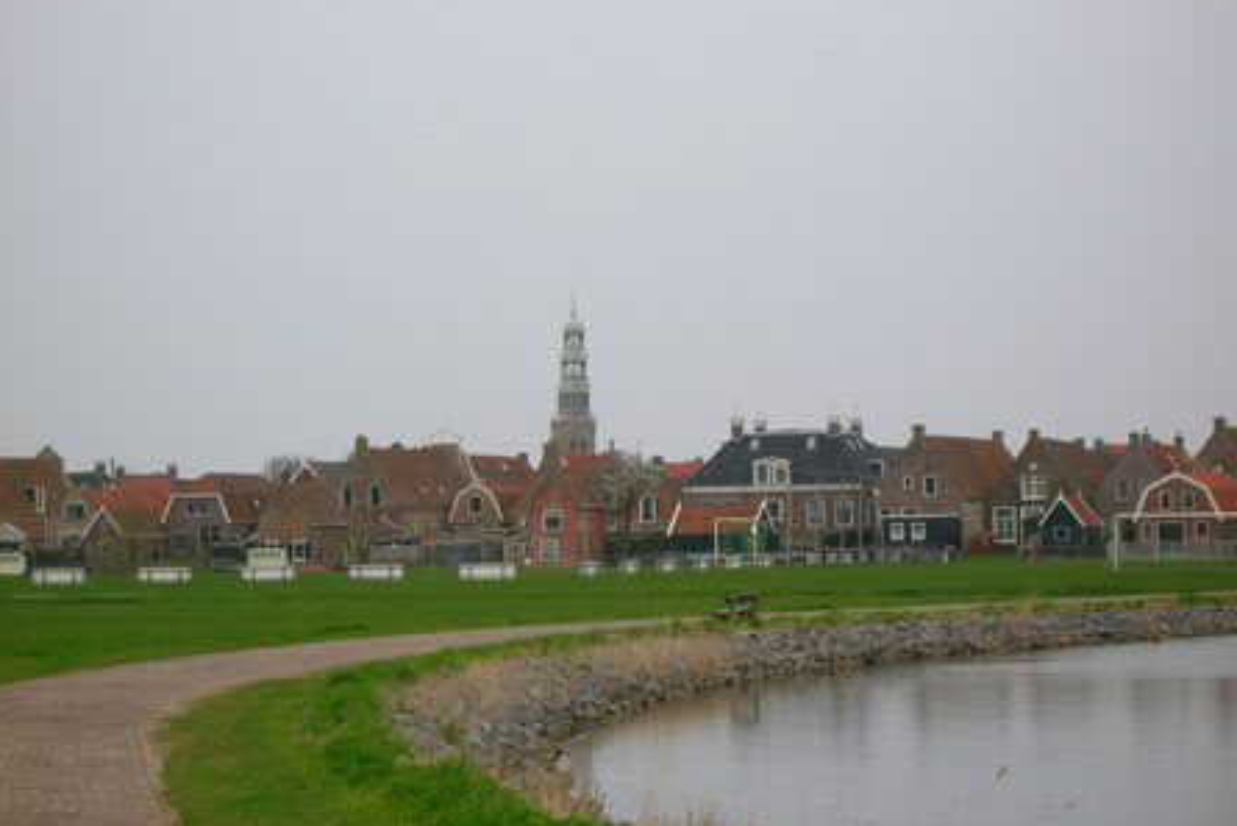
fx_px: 3575
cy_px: 435
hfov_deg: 19.6
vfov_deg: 13.2
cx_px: 617
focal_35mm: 104
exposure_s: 1/115
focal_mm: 16.4
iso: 50
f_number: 8.1
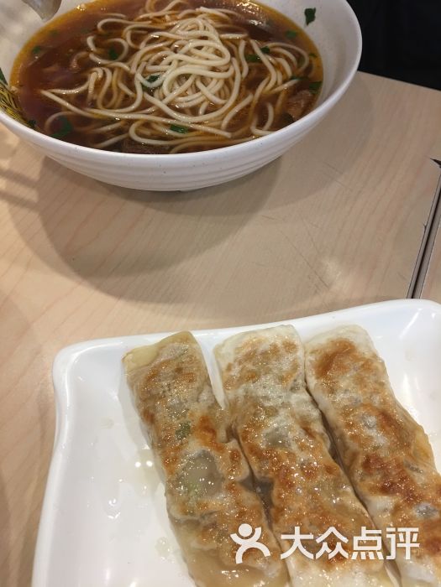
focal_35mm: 29
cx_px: 220
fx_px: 493
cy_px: 294
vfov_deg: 61.7
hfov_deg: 48.2
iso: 50
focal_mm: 4.15
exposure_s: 1/17
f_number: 2.2
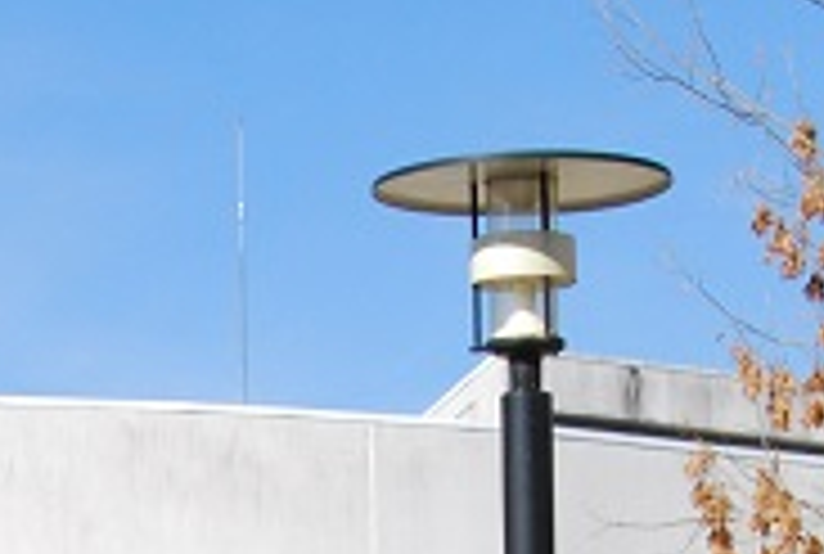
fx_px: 4424
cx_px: 27
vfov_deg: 6.9
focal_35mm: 193
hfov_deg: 10.6
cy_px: 1097
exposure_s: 1/125
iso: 200
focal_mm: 23
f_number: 14
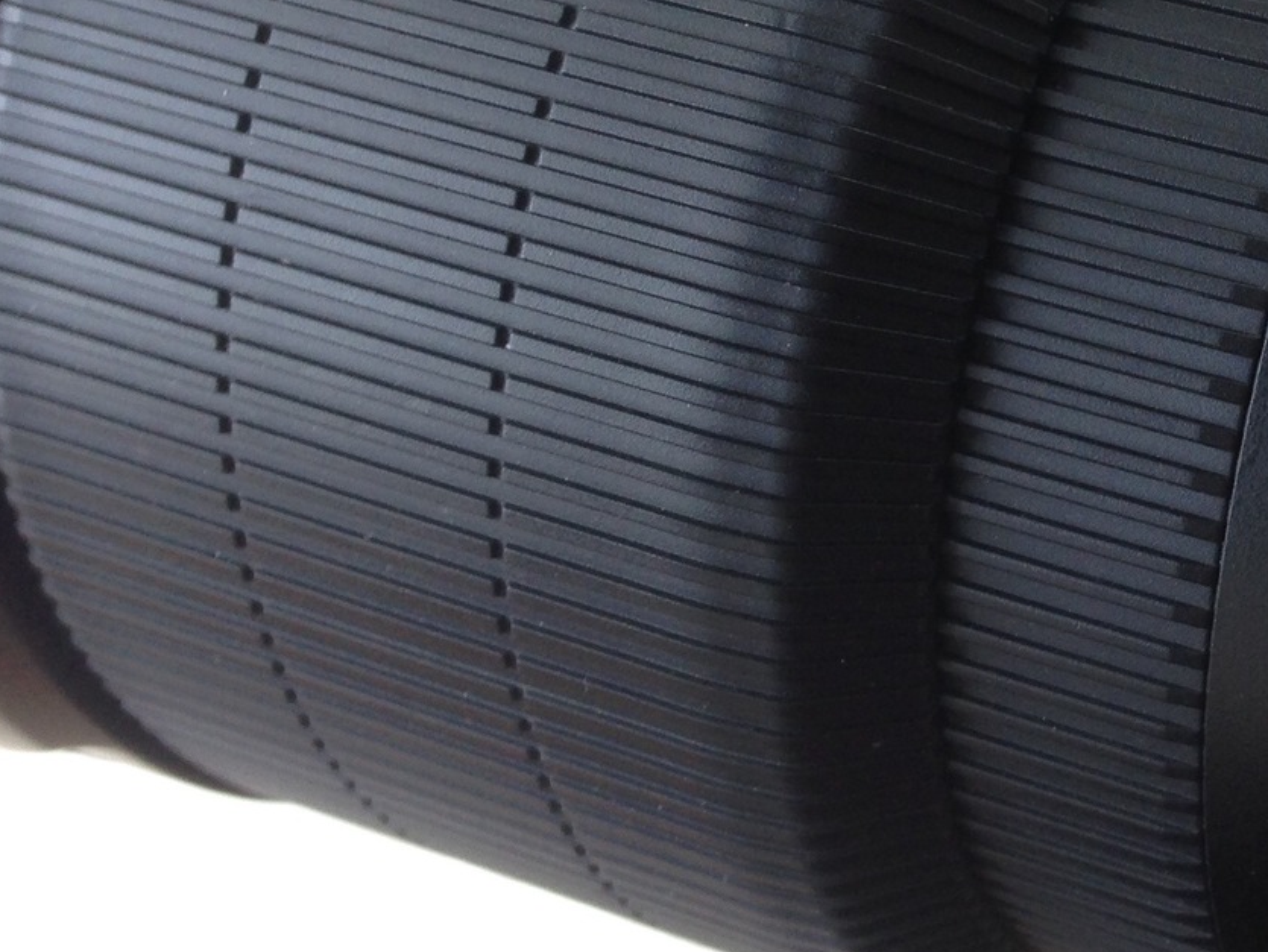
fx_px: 2895
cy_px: 471
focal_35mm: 79
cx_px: 1382
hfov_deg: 23.3
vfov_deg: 18.7
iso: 50
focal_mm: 4.12
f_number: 2.4
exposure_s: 1/60
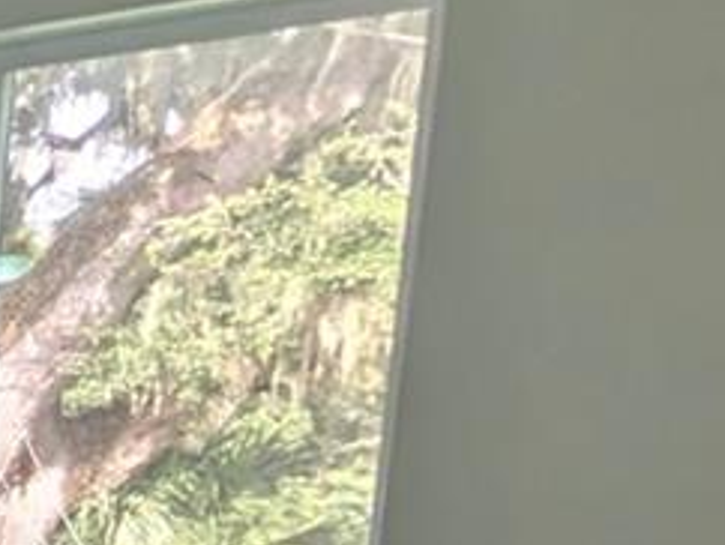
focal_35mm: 79
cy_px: 683
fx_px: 1656
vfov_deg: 17.7
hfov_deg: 11.1
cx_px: -1513
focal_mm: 2.02
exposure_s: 1/163
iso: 51
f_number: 1.7
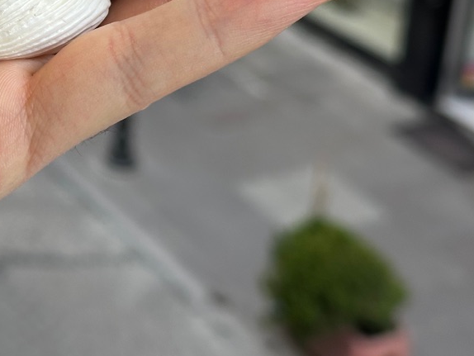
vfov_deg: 13.6
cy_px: -29
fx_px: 1466
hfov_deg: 17.7
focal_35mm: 107
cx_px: -49
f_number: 1.78
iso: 64
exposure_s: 1/269
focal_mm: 6.86
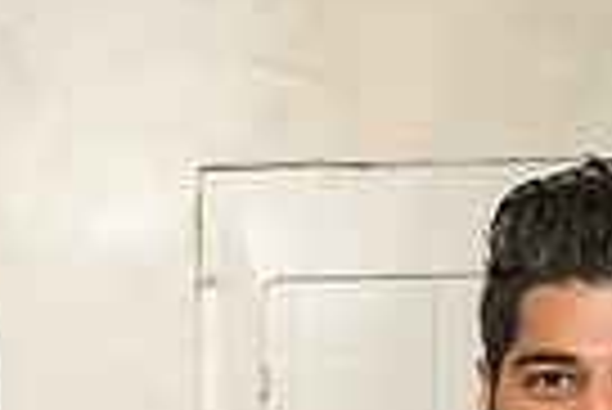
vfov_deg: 8.8
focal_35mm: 149
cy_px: 777
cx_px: -135
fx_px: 2536
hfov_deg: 13.4
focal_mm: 35
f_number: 5
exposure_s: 1/200
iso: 4000
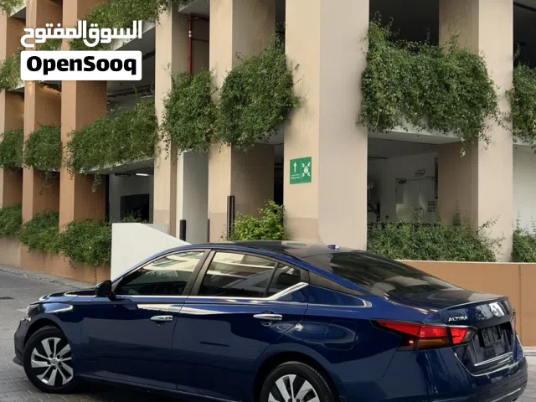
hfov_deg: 67.3
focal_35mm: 26
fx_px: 403
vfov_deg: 53.1
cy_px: 201
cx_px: 268
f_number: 1.5
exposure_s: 1/266
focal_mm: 5.7
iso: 50
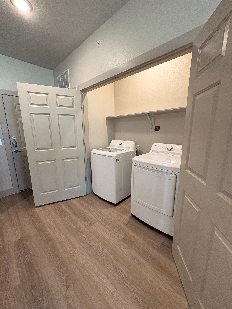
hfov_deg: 85.7
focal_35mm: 14
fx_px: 125
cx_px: 116
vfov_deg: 102.1
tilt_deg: -12.4
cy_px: 154
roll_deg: +0.0
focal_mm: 2.22
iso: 125
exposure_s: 1/60
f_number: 2.2
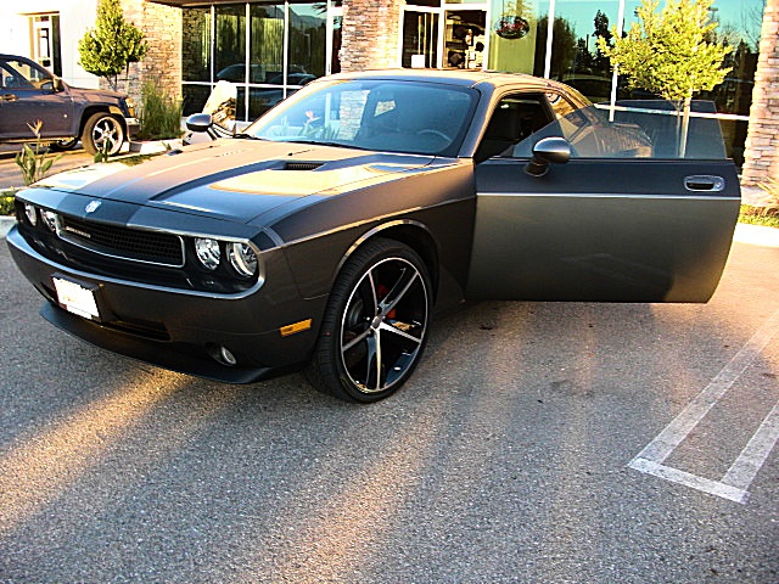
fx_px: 810
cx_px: 390
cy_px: 292
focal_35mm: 36
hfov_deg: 51.4
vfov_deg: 39.7
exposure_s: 1/125
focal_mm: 6.3
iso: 100
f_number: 2.8
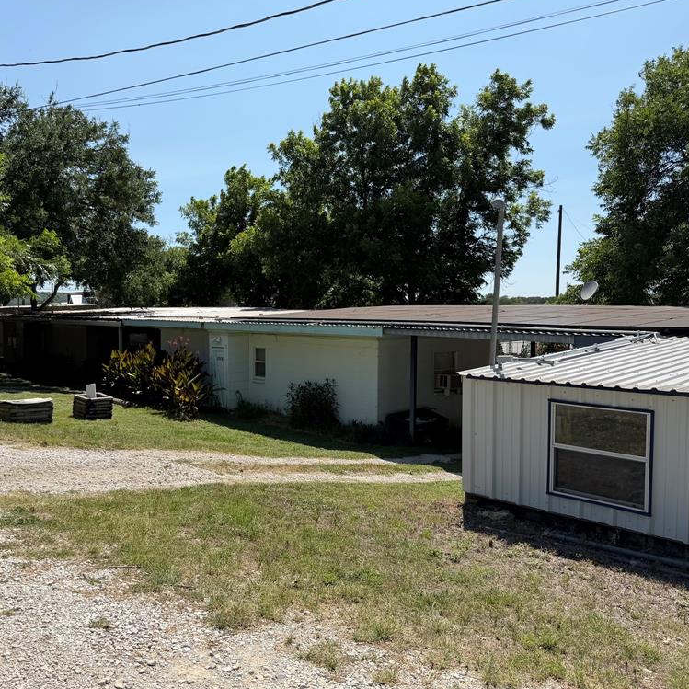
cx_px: 265
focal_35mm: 29
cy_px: 343
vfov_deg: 55.6
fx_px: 653
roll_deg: +0.9
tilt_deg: -3.9
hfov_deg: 55.1
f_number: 1.78
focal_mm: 6.76
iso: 80
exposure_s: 1/4975
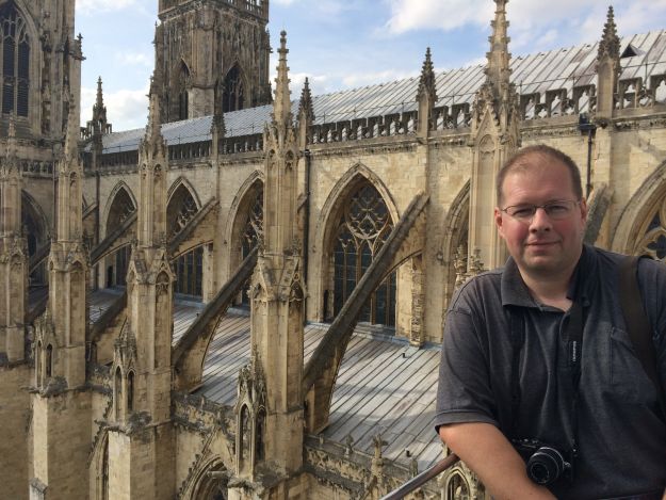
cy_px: 250
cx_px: 333
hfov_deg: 60.0
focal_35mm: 30
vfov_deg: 46.8
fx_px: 577
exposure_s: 1/1709
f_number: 2.2
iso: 32
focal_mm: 4.12
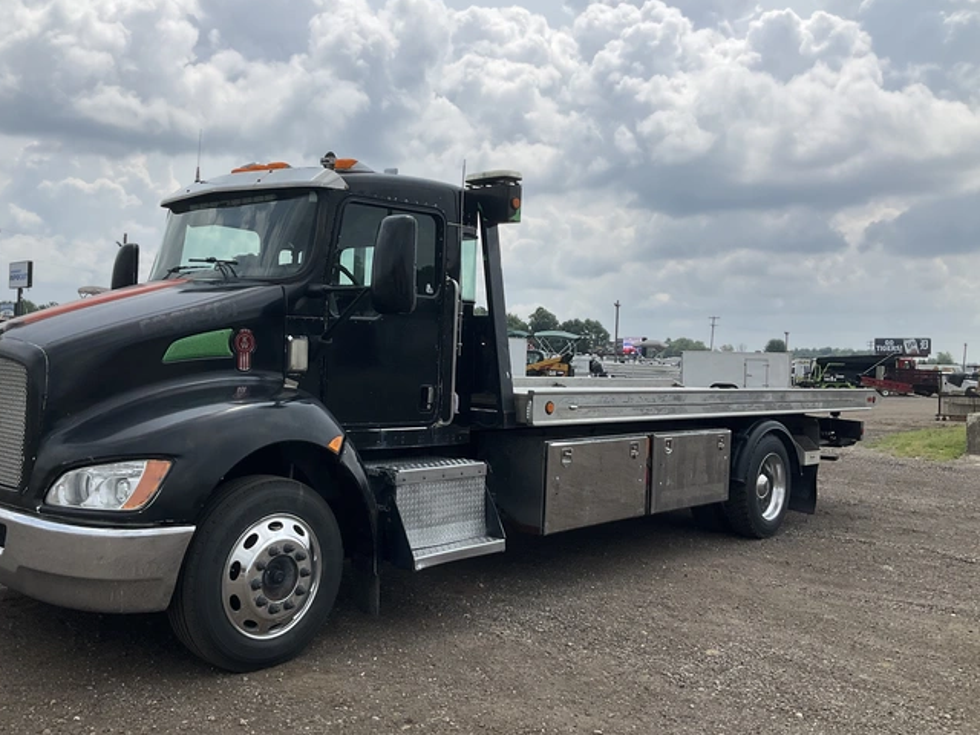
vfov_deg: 41.8
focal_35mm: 34
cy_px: 351
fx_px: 963
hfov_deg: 53.8
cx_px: 429
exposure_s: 1/3534
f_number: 1.8
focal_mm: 3
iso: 25
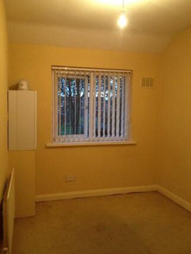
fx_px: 265
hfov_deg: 39.7
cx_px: 97
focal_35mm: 36
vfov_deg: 51.3
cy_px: 124
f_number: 2.4
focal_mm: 4.28
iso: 400
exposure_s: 1/20
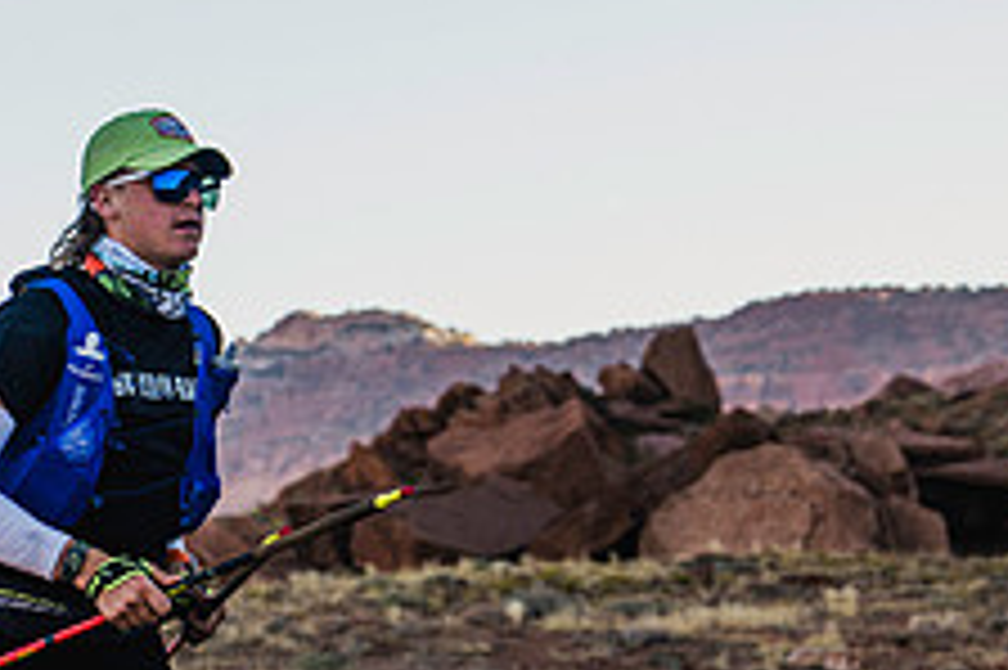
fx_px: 6127
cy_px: 350
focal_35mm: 219
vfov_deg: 6.3
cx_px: 539
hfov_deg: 9.4
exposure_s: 1/640
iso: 400
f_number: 4.5
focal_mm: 70
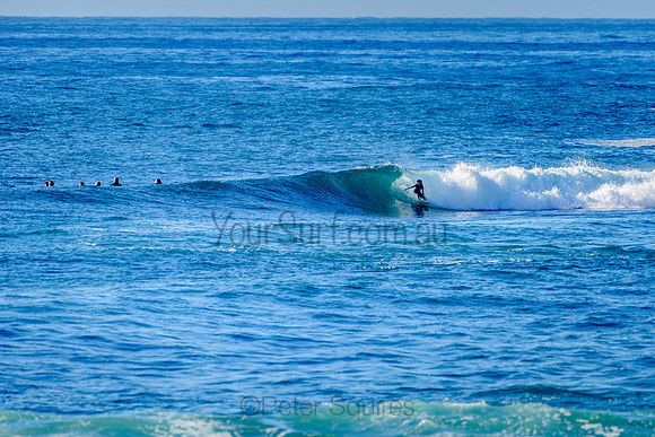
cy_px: 186
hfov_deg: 3.4
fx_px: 11159
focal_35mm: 613
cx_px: 402
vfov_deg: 2.2
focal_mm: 500
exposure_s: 1/2000
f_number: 5.6
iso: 250
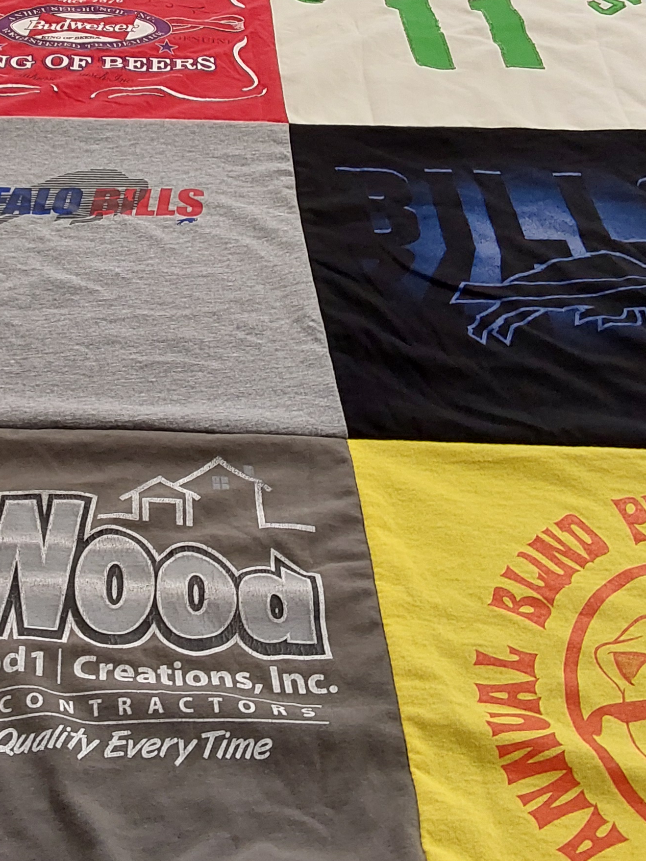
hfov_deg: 27.3
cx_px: 97
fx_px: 1294
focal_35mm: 52
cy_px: 283
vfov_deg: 36.4
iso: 100
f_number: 1.9
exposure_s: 1/50
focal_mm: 2.91
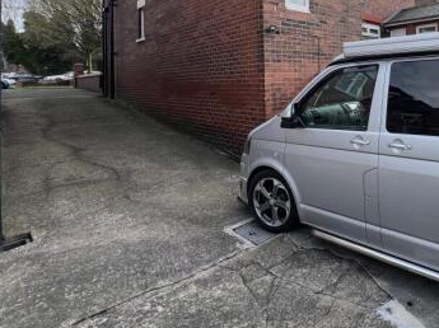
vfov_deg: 56.7
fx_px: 279
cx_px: 365
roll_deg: +2.3
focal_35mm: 22
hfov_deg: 67.6
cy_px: 67
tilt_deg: +1.3
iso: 32
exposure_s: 1/391
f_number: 1.8
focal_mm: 1.57
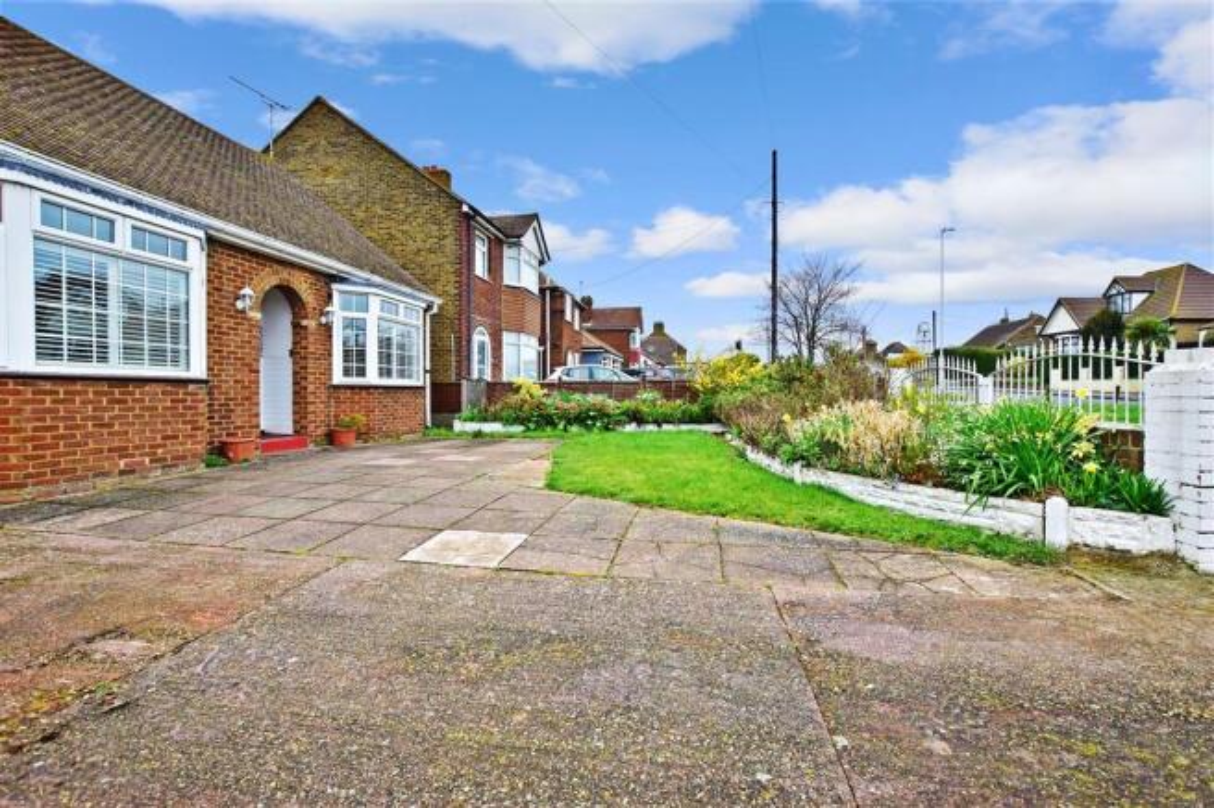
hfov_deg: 100.4
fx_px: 506
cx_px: 607
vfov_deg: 77.3
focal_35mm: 15
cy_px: 404
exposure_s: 1/320
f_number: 9
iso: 400
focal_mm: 10
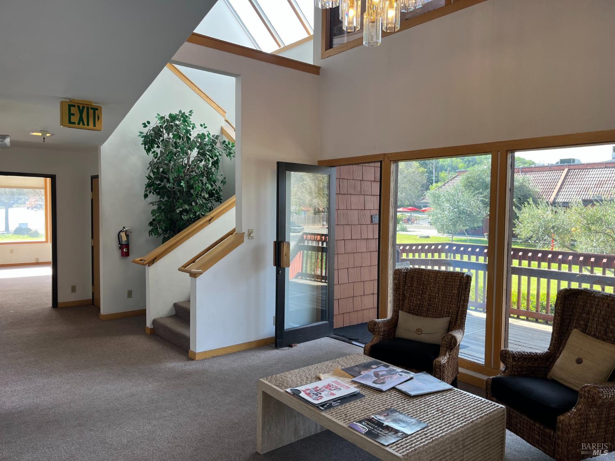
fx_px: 462
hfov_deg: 67.3
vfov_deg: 53.1
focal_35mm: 26
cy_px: 230
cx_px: 308
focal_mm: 5.1
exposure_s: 1/133
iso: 32
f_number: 1.6
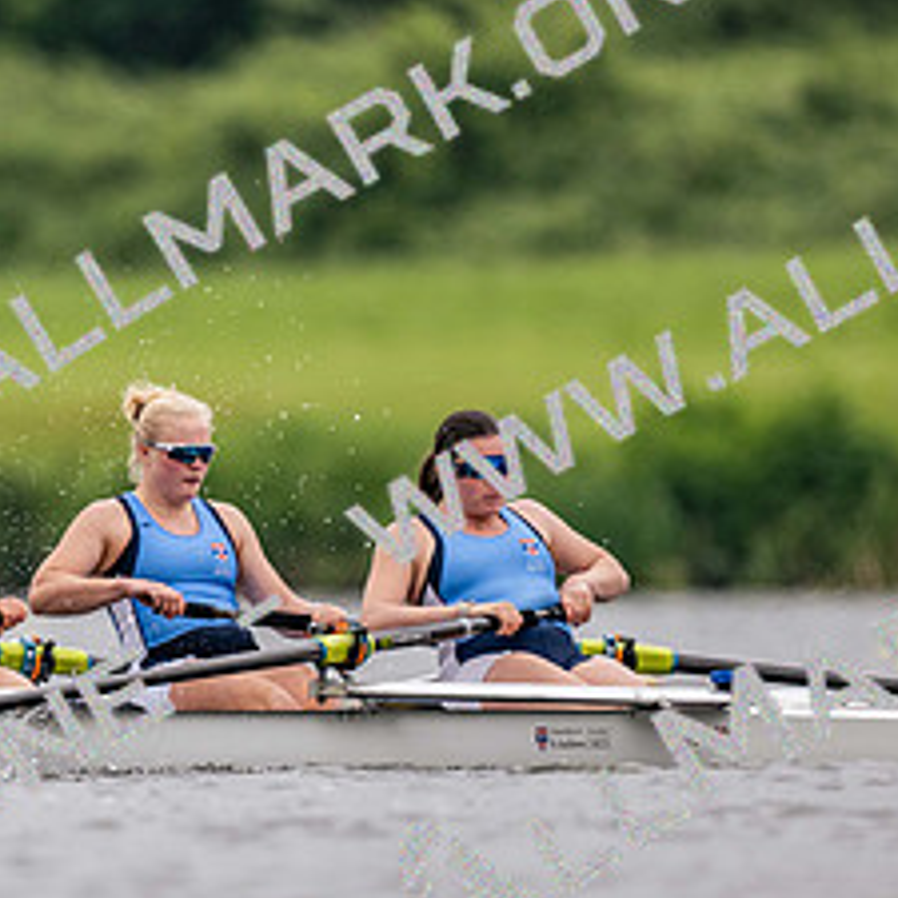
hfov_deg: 1.3
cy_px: 633
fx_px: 38536
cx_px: 56
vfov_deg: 1.3
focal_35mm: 1313
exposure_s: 1/2000
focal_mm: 600
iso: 500
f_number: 4
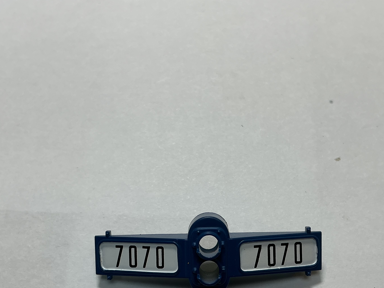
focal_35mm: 43
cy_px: 212
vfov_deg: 33.0
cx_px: 214
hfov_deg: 43.8
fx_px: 477
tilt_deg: -61.1
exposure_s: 1/261
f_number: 1.8
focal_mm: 3
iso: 25
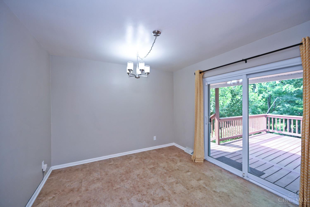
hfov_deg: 104.3
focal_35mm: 14
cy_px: 104
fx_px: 121
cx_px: 155
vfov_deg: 81.2
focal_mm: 14
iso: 250
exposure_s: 1/60
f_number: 4
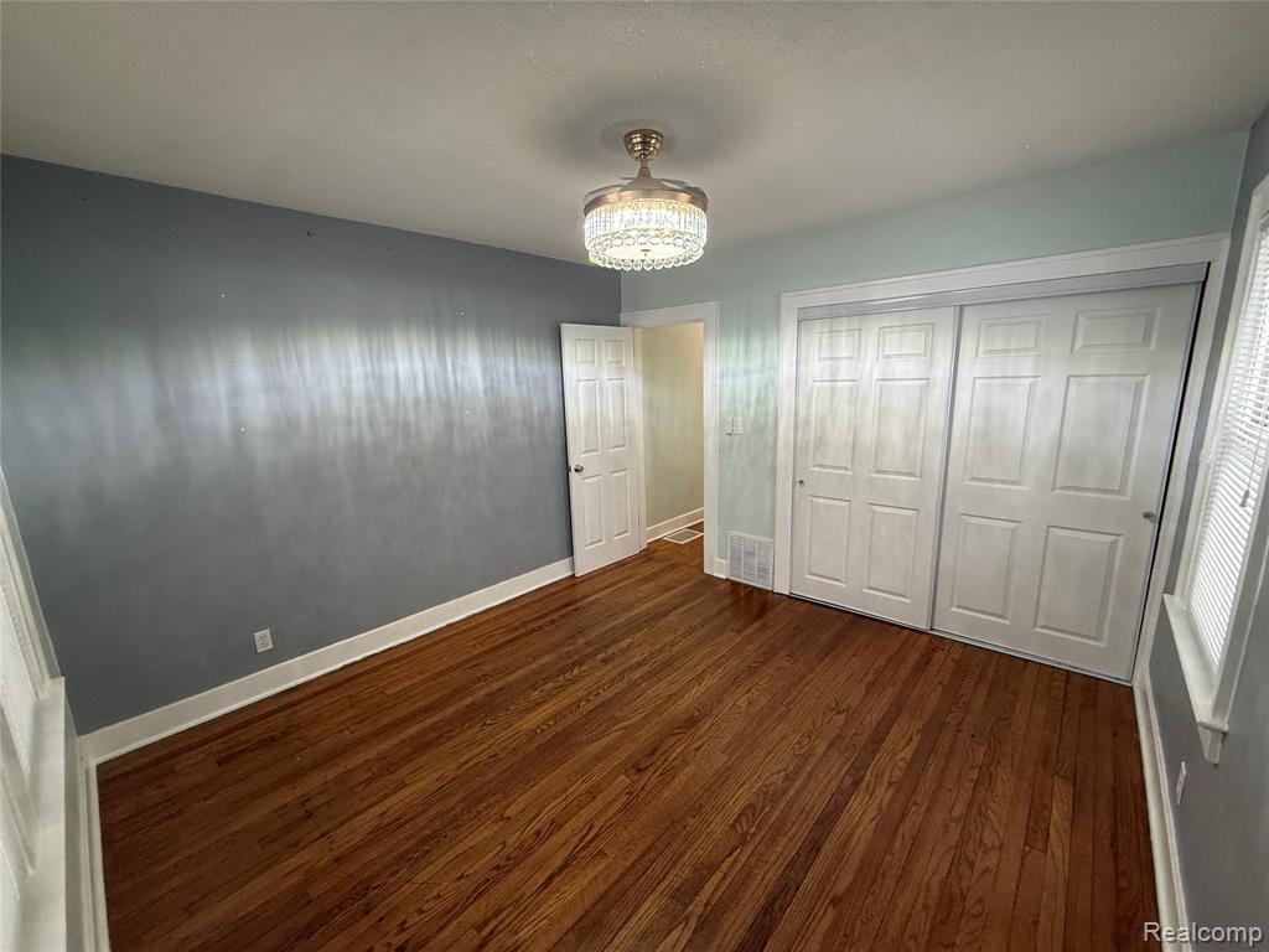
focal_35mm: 14
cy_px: 476
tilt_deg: -10.7
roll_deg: +1.6
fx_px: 513
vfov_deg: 85.7
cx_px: 634
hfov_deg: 102.1
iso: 250
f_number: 2.2
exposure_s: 1/120
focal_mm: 2.22
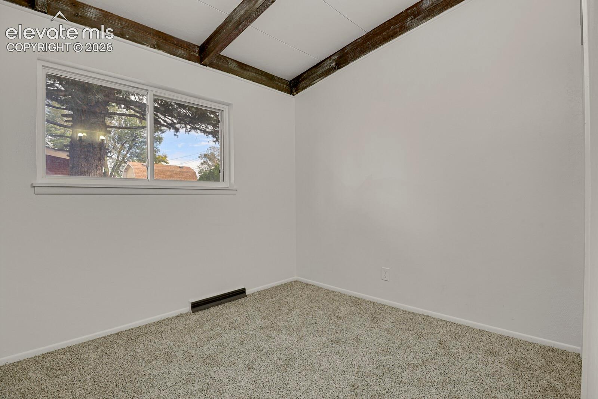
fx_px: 282
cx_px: 299
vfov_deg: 70.4
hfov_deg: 93.3
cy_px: 200
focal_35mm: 17
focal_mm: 17
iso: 250
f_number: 6.3
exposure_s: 1/1.25
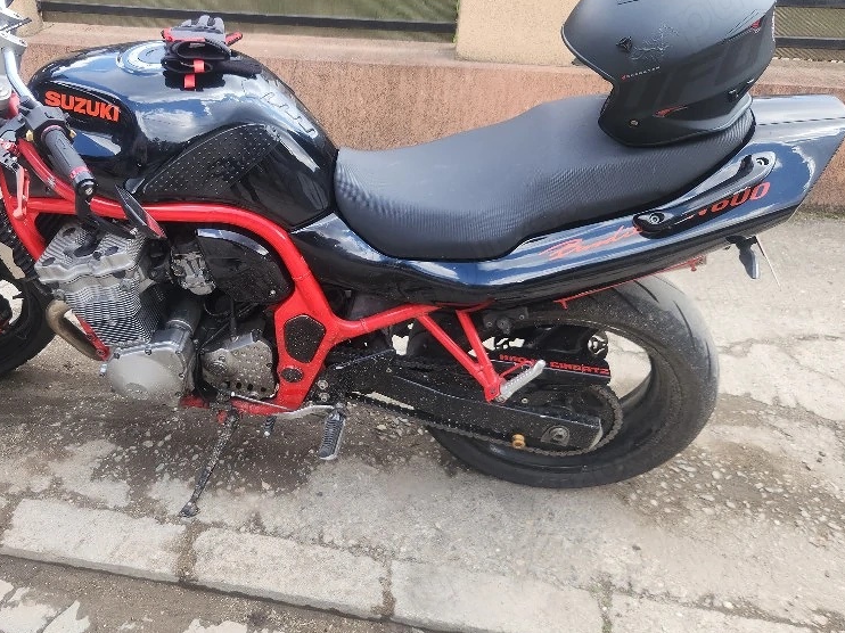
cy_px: 254
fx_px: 756
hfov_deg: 57.1
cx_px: 282
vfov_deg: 45.2
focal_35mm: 31
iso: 20
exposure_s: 1/156
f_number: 1.8
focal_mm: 5.4
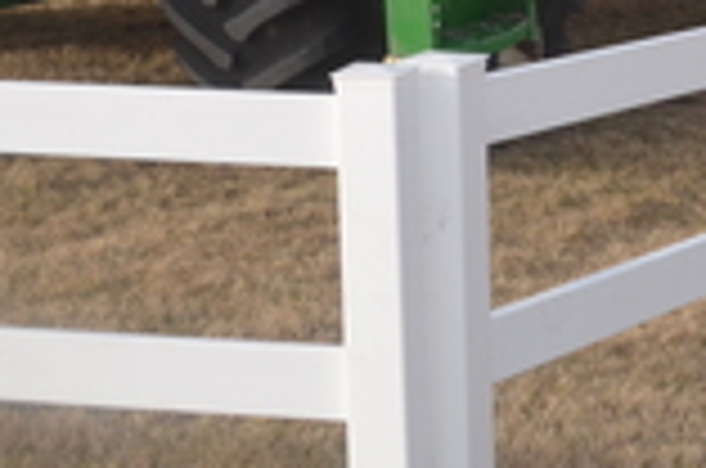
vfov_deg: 12.2
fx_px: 2035
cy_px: -320
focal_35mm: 104
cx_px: 472
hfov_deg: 19.6
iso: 100
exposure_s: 1/200
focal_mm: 20
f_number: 7.1
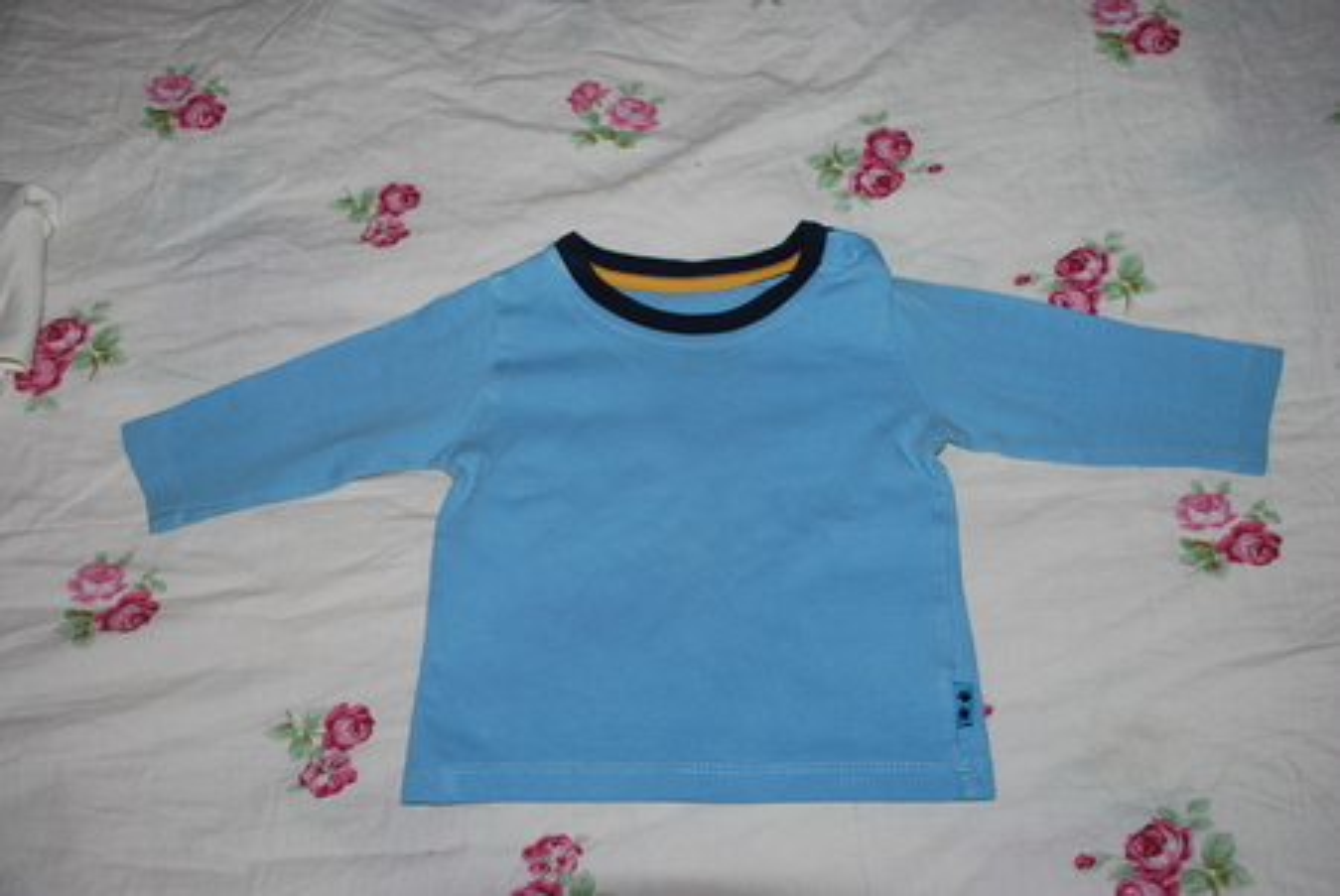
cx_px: 670
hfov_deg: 46.4
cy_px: 448
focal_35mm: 42
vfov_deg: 32.0
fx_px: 1565
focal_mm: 28
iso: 200
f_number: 4
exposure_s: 1/60
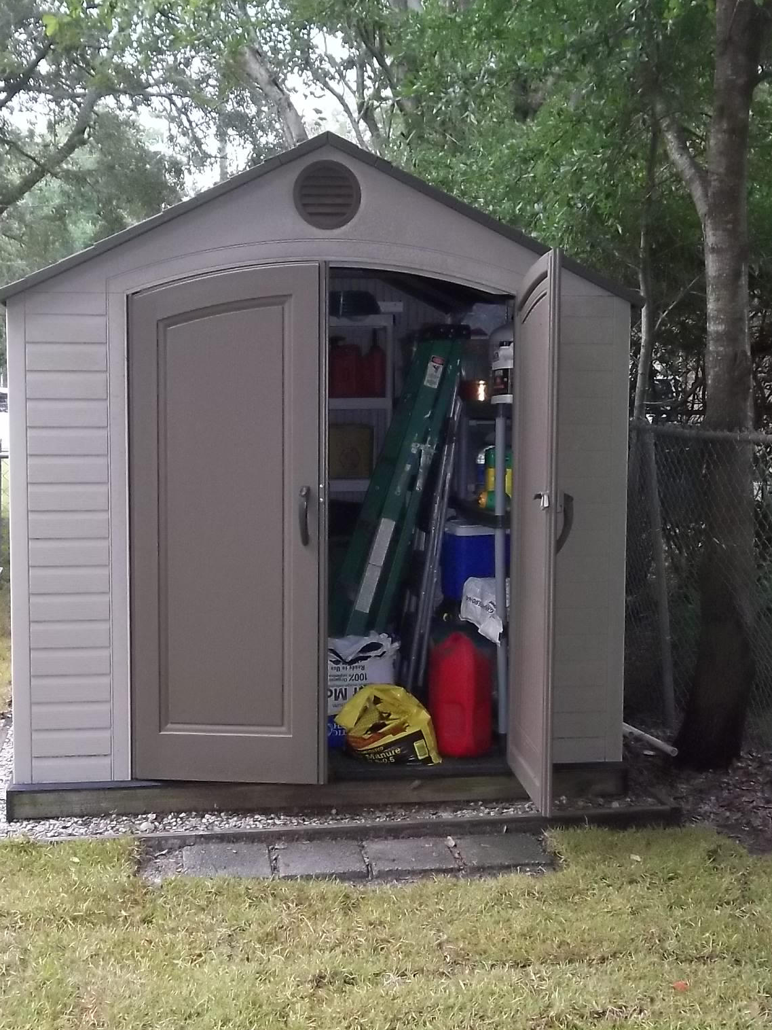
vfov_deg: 38.2
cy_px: 518
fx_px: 1487
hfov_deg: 29.1
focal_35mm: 50
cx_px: 369
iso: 320
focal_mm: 6.6
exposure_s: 1/125
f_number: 4
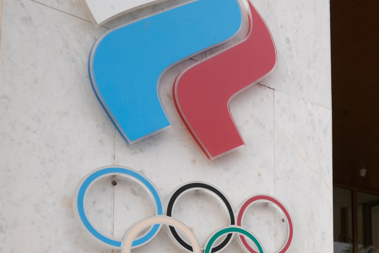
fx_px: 537
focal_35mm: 51
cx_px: 422
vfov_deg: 24.9
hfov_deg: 33.6
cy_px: 266
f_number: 3.2
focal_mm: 16
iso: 400
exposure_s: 1/800
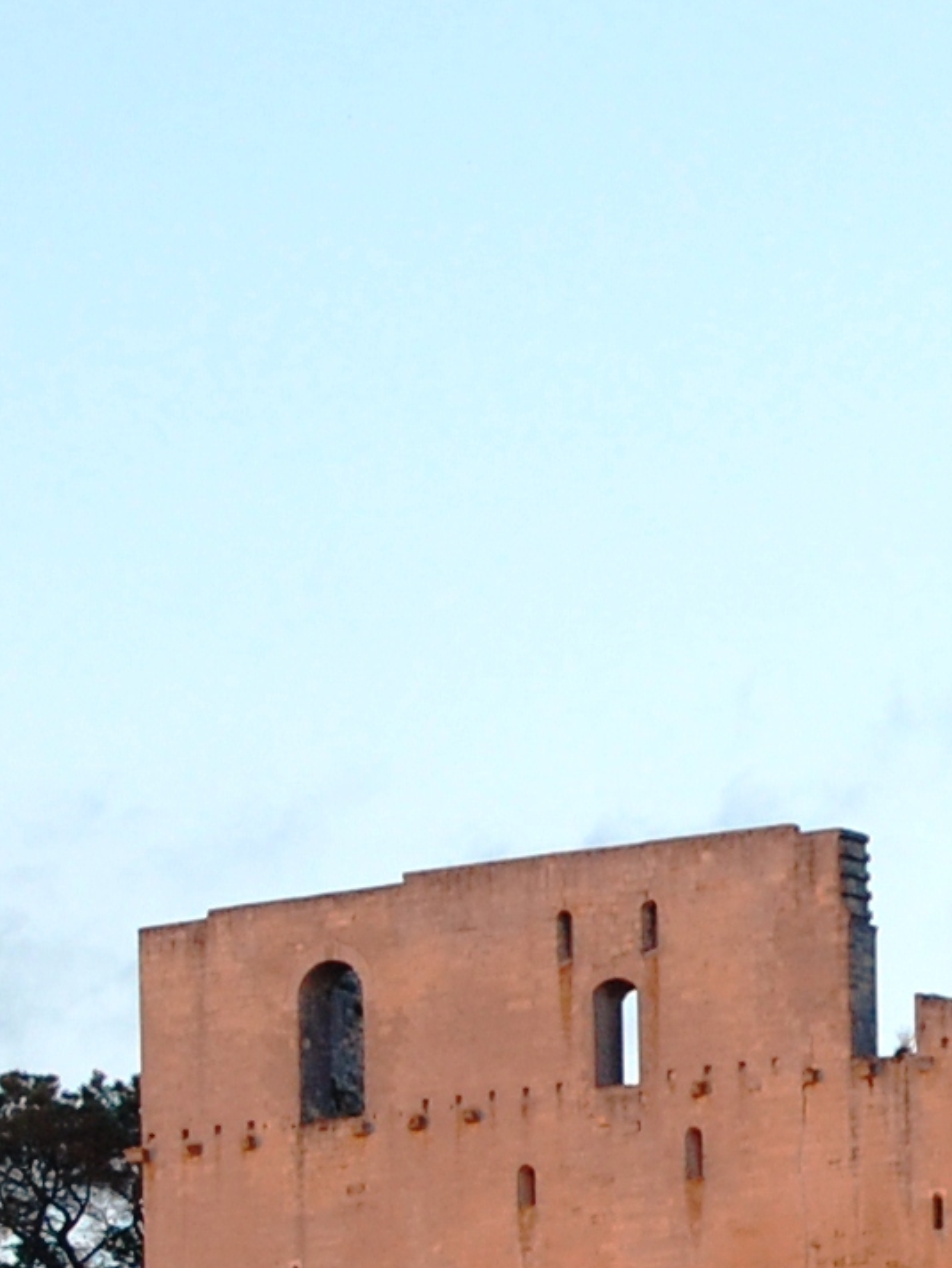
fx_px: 11584
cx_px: 1036
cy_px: 943
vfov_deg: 6.3
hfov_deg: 4.7
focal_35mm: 316
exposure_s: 1/100
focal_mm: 52
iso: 400
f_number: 5.6
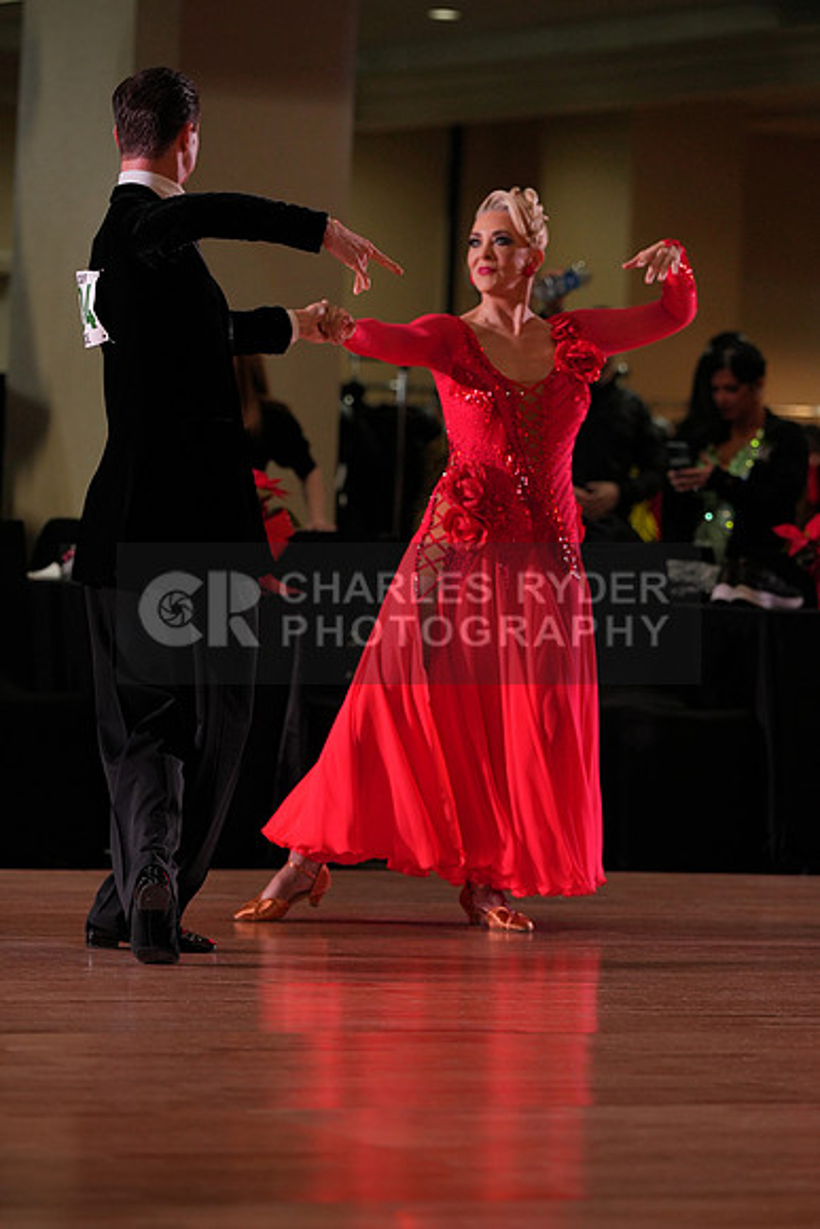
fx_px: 5634
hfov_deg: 8.3
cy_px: 614
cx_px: 410
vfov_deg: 12.4
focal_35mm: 165
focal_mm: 165
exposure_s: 1/500
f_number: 4
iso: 1000
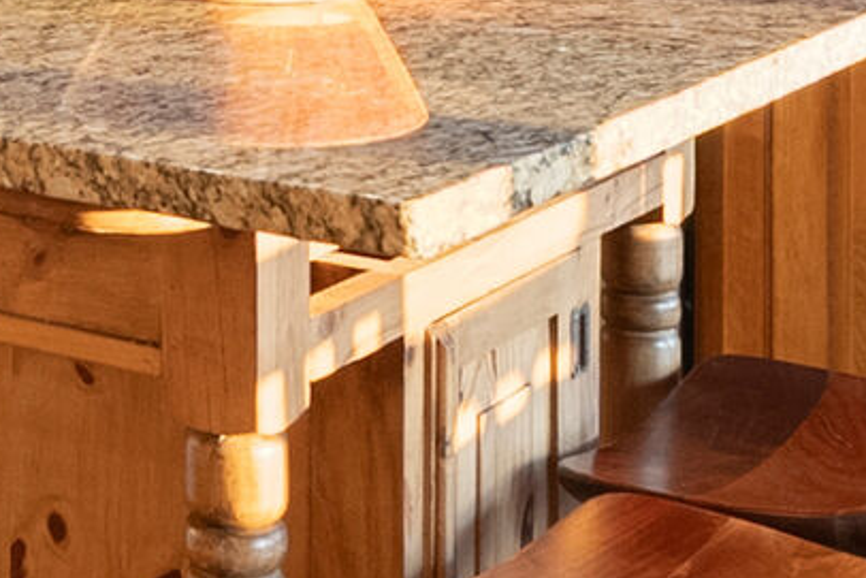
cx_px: -134
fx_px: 2551
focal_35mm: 106
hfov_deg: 18.4
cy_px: -399
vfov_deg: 12.1
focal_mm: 14
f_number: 7.1
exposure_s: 1/6
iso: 640
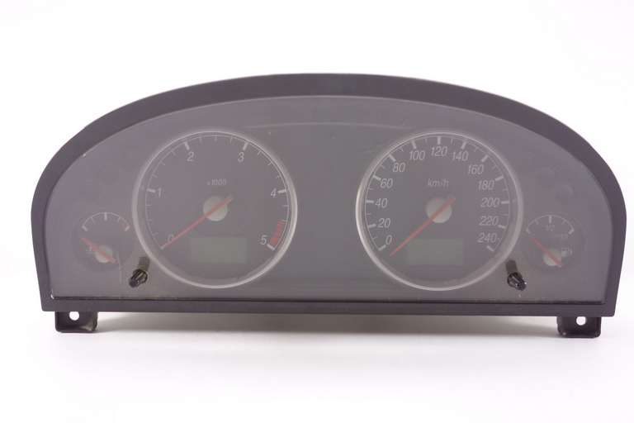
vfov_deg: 31.2
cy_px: 212
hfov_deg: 45.4
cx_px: 317
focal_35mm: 43
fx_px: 757
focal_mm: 15.82
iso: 250
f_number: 3.2
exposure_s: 1/50
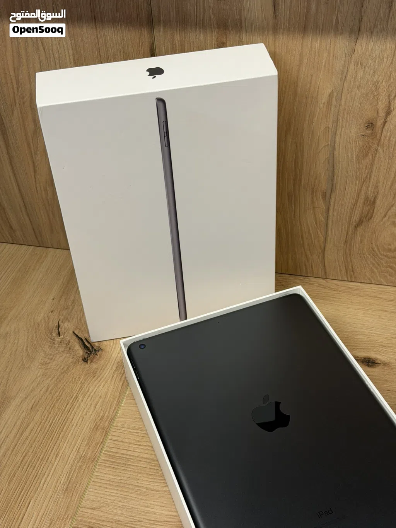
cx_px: 198
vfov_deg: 39.7
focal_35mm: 48
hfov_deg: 30.3
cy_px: 264
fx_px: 732
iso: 80
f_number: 1.78
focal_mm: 6.76
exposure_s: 1/50
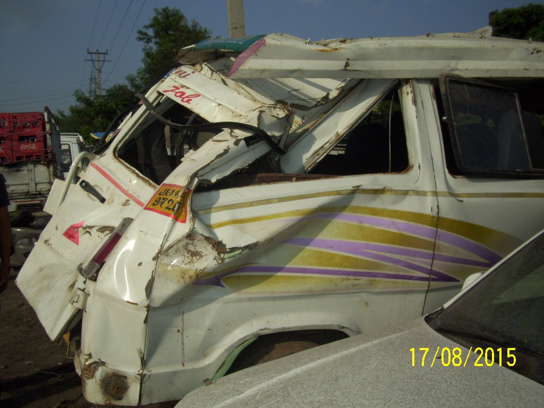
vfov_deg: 41.8
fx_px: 534
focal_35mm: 34
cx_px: 272
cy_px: 204
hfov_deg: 54.0
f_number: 5.6
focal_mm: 5.7
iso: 80
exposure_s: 1/800
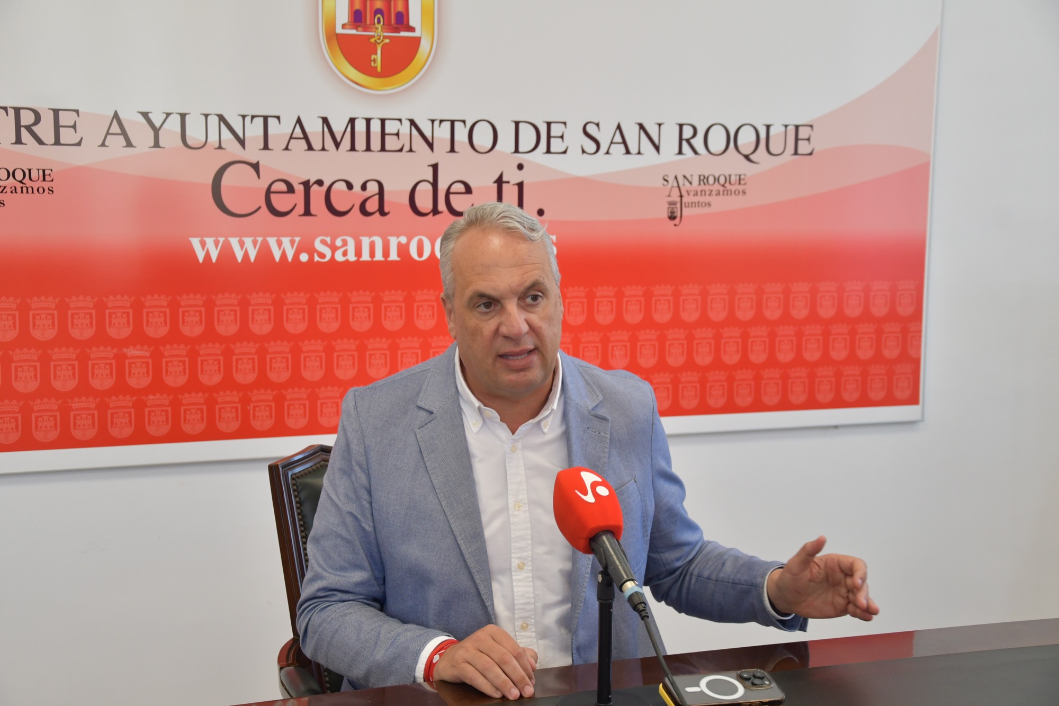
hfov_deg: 33.4
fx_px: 1765
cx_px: 530
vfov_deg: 22.6
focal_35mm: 60
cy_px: 353
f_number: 4.5
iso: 800
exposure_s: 1/160
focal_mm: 40
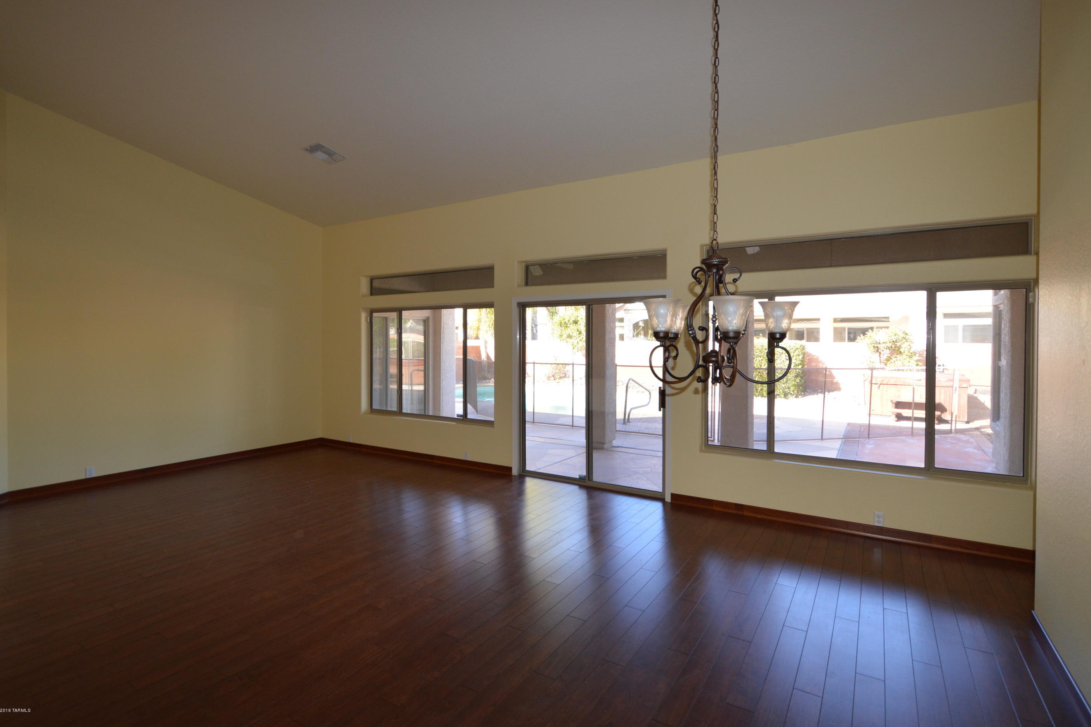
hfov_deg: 96.6
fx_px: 485
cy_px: 347
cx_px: 577
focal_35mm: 16
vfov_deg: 73.7
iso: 360
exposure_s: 1/125
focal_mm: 10
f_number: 4
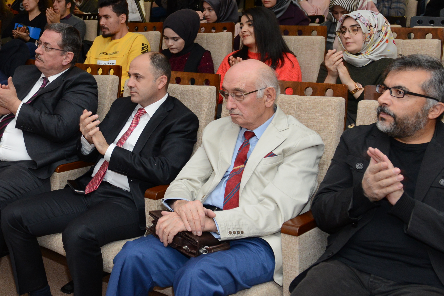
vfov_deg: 24.9
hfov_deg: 34.8
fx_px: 654
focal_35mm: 53
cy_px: 41
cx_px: 23
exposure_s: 1/40
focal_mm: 24
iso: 1600
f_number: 4
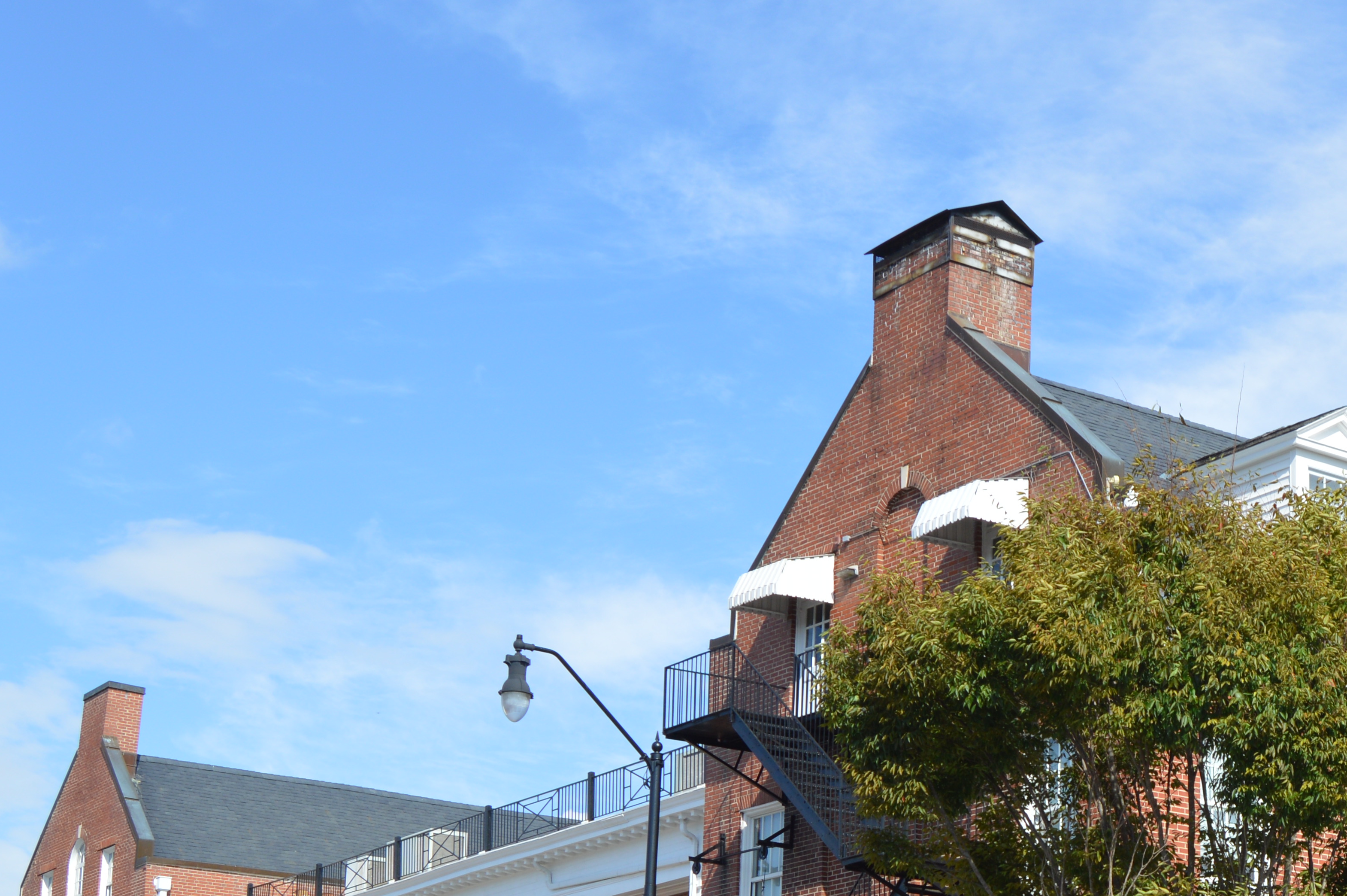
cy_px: 835
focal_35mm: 69
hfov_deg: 28.4
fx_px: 2579
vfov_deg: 19.3
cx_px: 1142
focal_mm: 24
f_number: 8
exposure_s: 1/250
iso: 100
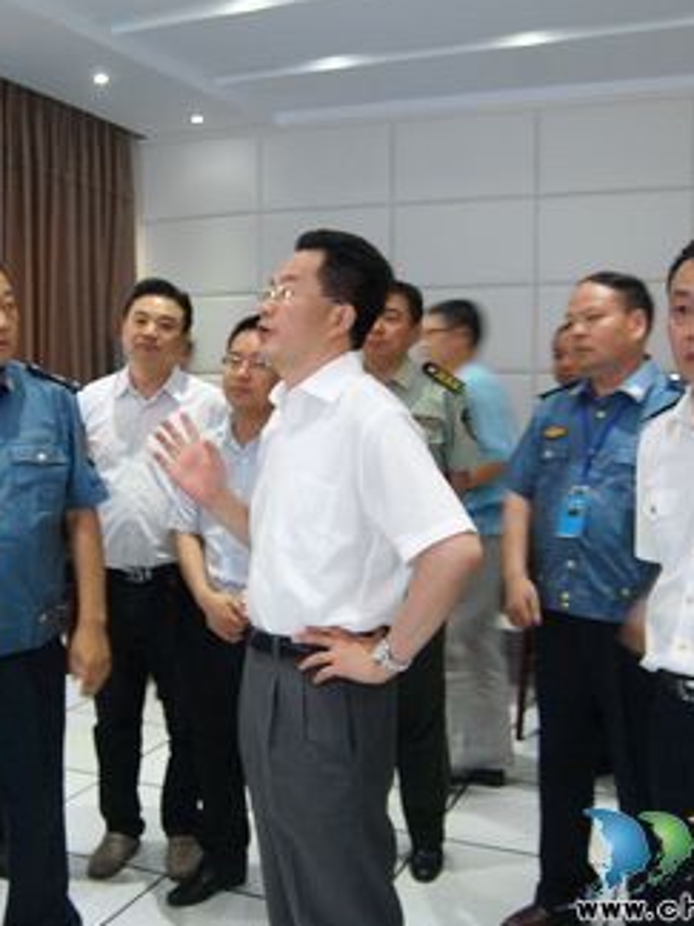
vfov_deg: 46.8
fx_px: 1069
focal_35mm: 40
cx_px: 231
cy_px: 460
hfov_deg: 35.6
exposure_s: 1/15
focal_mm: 18
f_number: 3.5
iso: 800
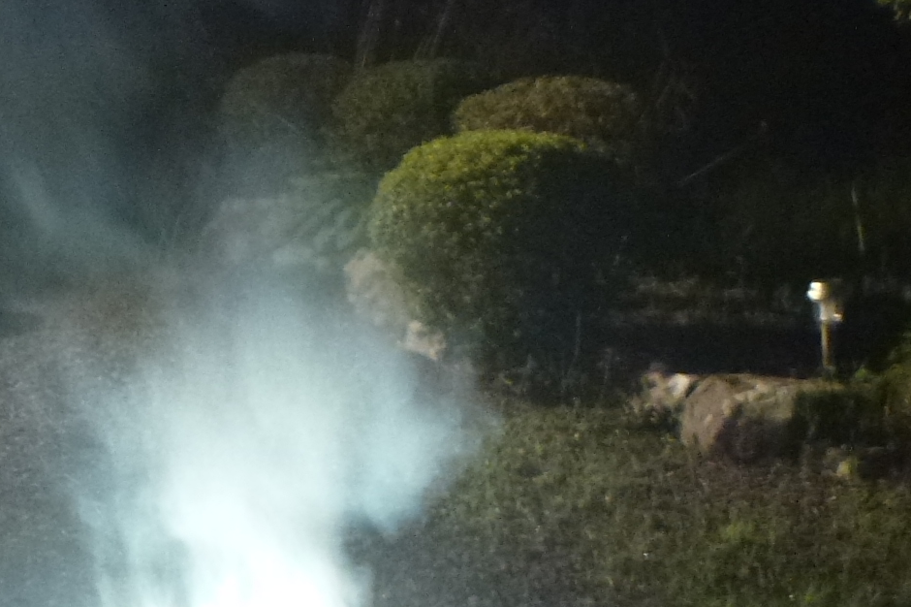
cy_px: 678
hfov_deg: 27.1
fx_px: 1720
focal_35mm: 68
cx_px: -106
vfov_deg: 19.1
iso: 400
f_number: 3.3
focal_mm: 4.3
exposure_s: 1/5
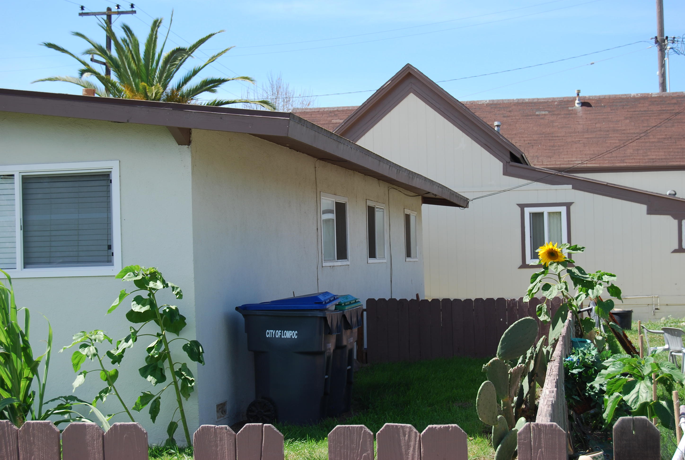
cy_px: 230
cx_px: 342
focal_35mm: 68
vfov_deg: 20.3
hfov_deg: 29.8
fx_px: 1287
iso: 100
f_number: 7.1
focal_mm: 45
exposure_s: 1/200
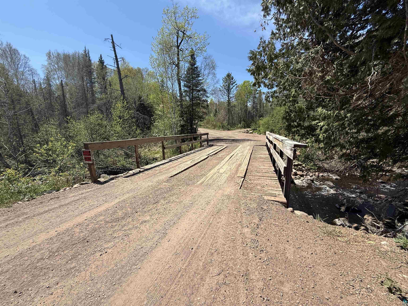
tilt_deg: -7.6
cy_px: 153
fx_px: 165
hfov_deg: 102.1
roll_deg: +1.8
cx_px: 204
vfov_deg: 85.7
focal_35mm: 14
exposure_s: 1/1572
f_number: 2.2
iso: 50
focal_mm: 2.22
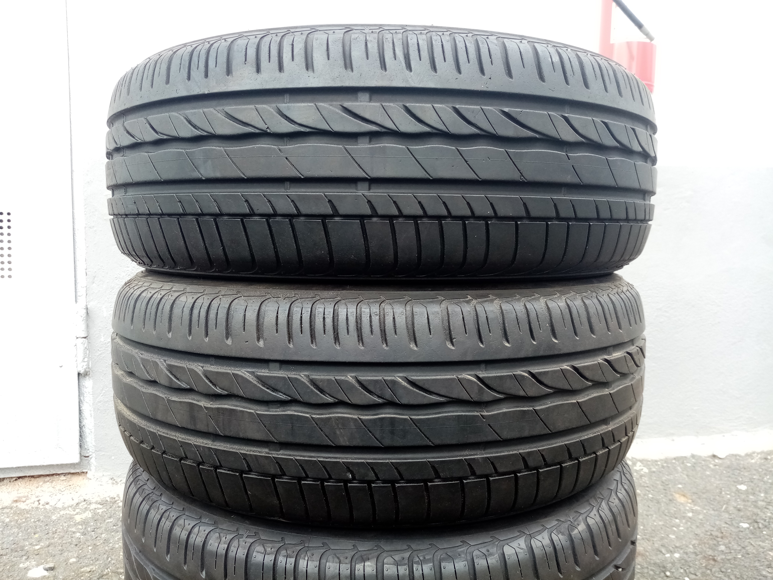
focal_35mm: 26
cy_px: 290
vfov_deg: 53.1
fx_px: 581
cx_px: 386
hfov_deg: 67.3
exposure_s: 1/115
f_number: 1.8
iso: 100
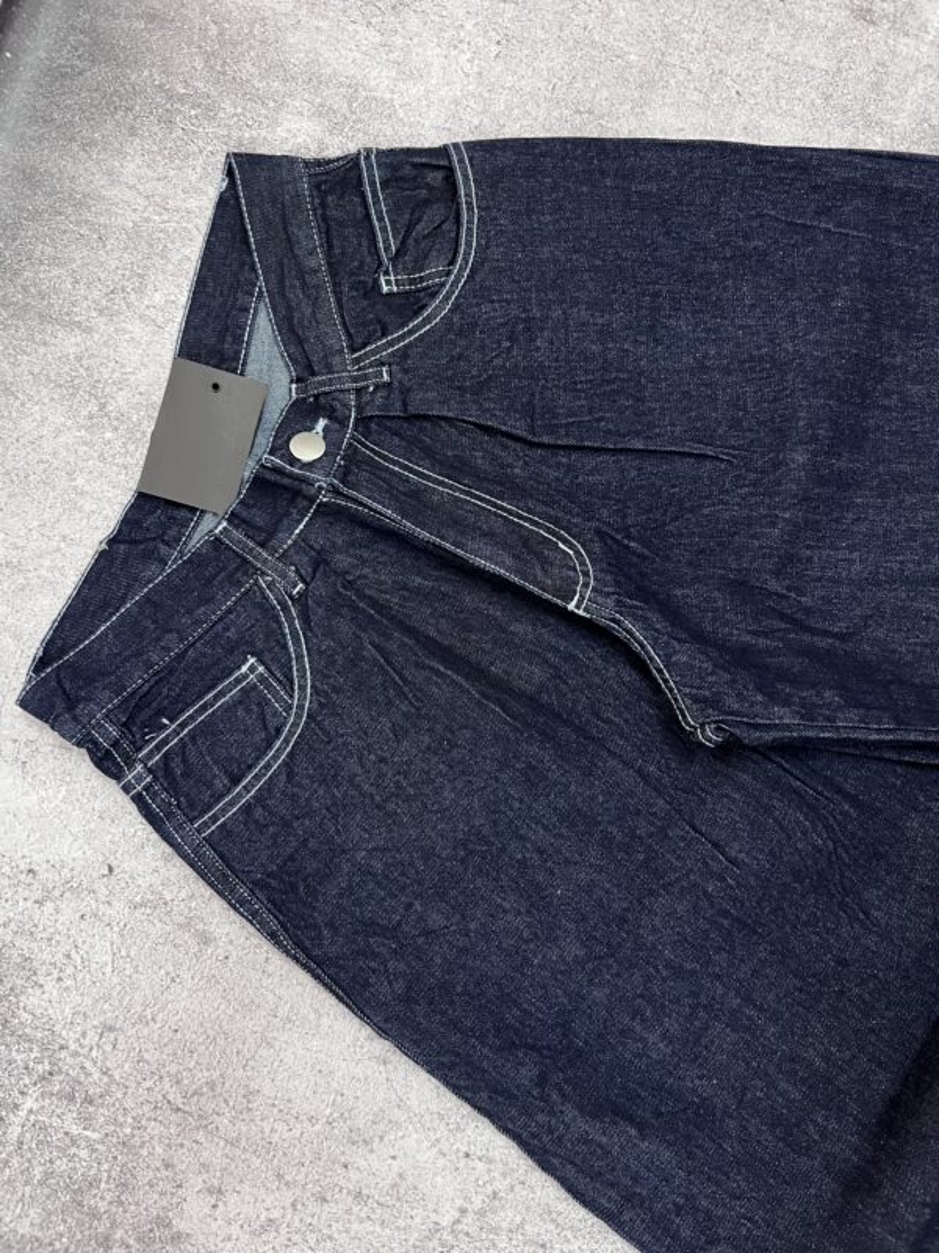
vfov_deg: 67.3
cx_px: 470
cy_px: 626
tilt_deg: -81.9
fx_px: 940
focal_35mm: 26
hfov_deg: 53.1
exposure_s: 1/60
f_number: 1.5
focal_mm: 5.7
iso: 250
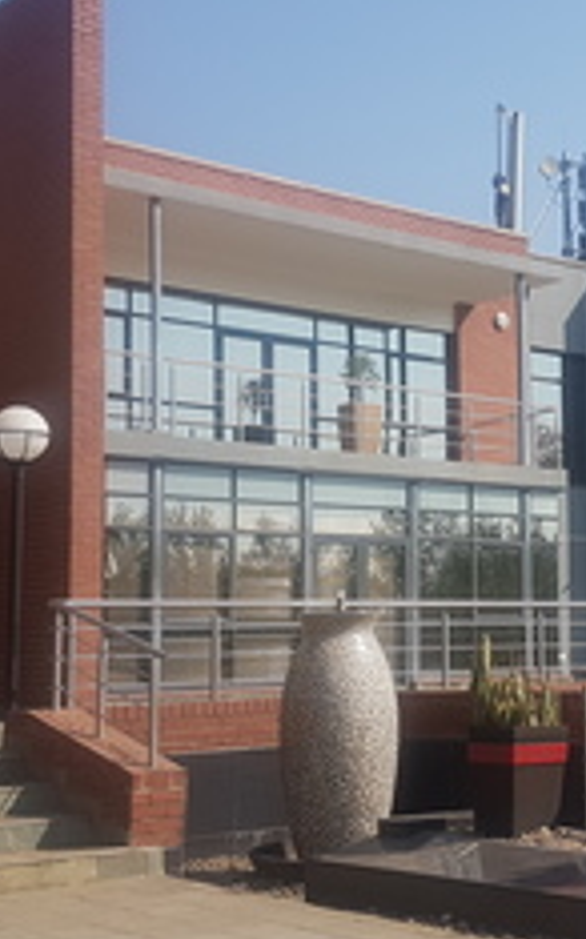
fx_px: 1509
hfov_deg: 21.1
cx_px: 614
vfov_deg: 34.6
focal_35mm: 59
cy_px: 476
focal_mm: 4.2
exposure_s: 1/2240
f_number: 1.7
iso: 40
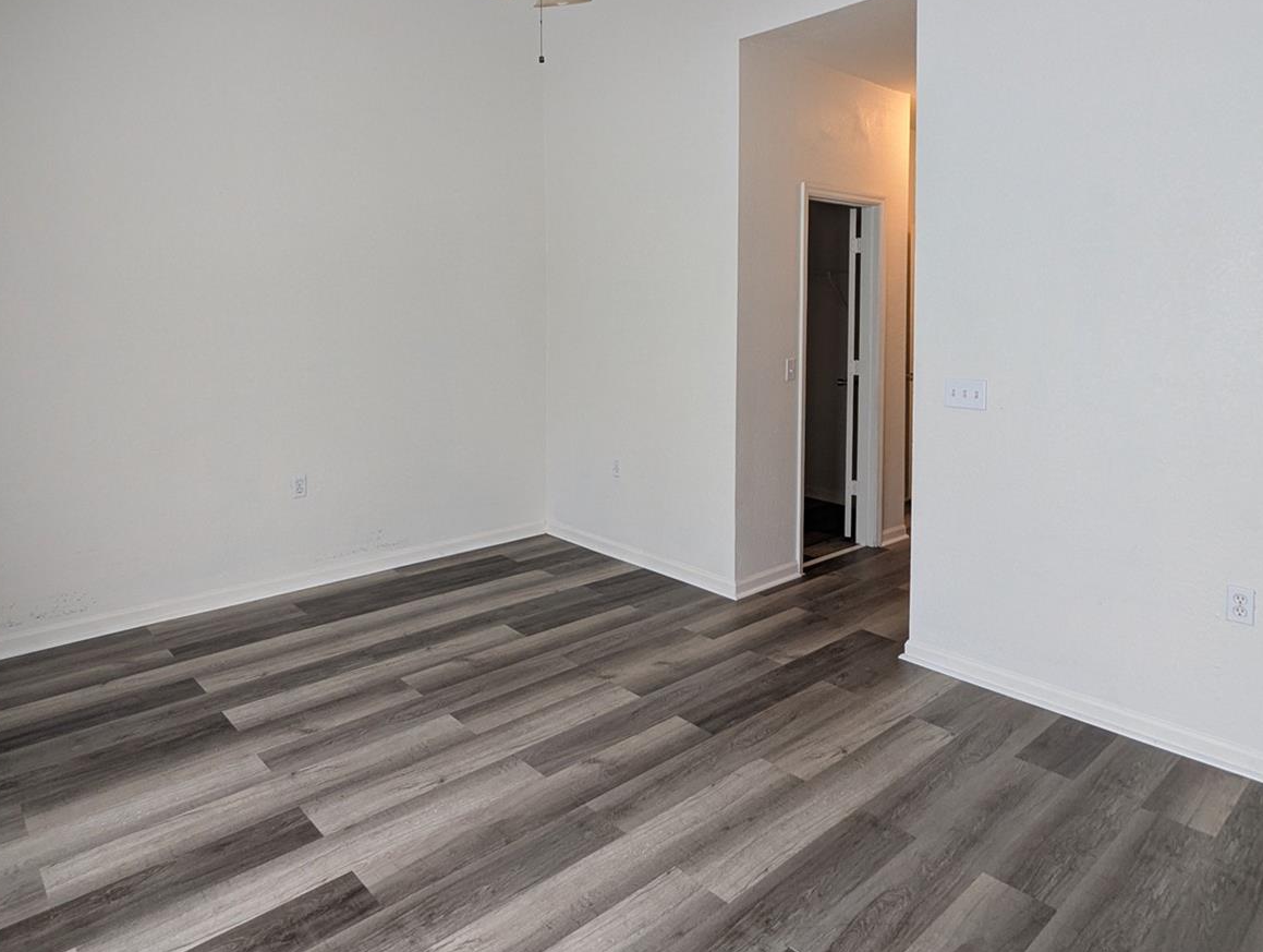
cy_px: 344
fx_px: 804
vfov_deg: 60.2
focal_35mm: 22
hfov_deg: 76.3
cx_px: 609
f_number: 2.2
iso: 65
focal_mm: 2.35
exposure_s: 1/24
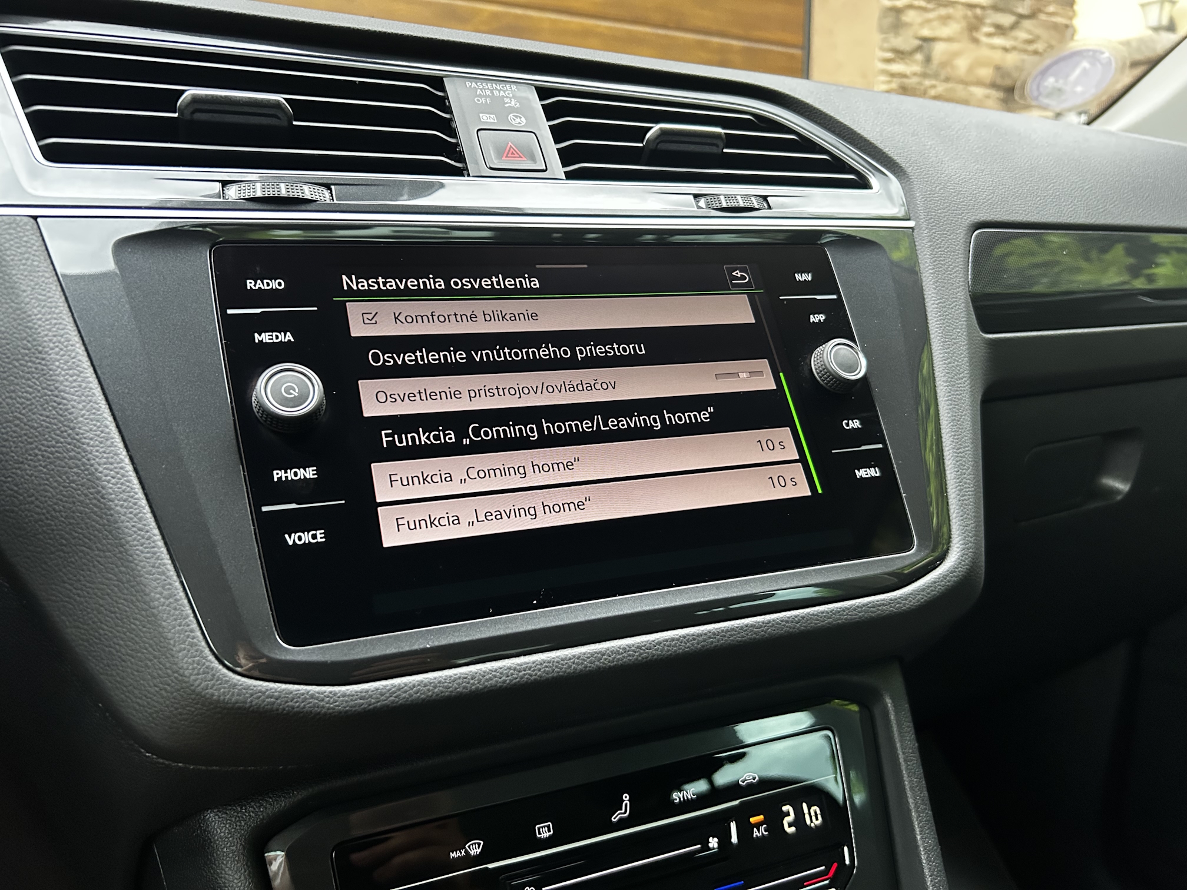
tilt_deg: -11.1
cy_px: 445
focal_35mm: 26
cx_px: 594
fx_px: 892
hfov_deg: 67.3
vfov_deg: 53.1
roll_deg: +0.7
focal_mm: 5.7
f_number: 1.5
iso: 500
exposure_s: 1/41
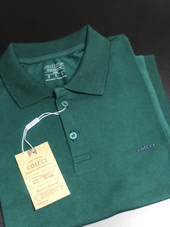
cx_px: 85
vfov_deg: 36.8
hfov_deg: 28.0
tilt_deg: -67.4
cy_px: 114
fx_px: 340
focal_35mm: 52
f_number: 2.4
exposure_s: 1/30
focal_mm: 6
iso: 125
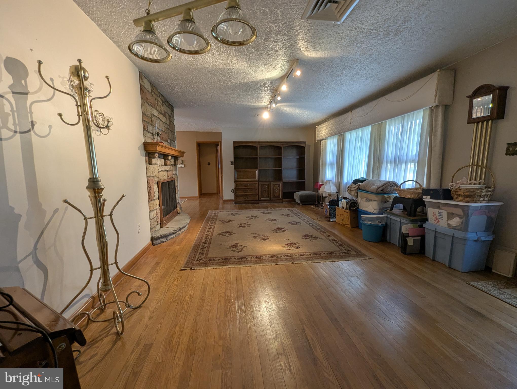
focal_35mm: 13
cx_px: 258
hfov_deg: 106.1
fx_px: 194
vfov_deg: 90.1
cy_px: 194
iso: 56
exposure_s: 1/30
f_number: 2.2
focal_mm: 1.95
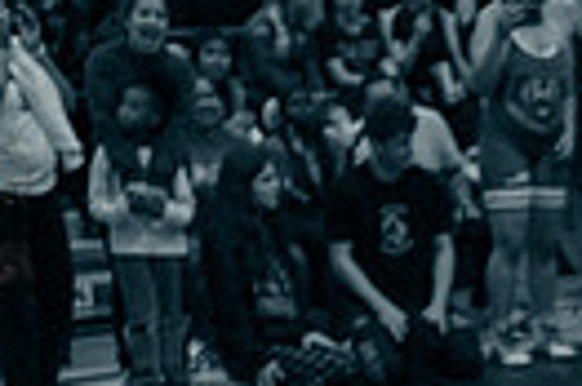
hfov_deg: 12.5
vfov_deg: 8.2
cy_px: 850
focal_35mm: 156
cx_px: 866
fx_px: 2519
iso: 5000
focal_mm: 35
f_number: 3.2
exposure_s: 1/1000
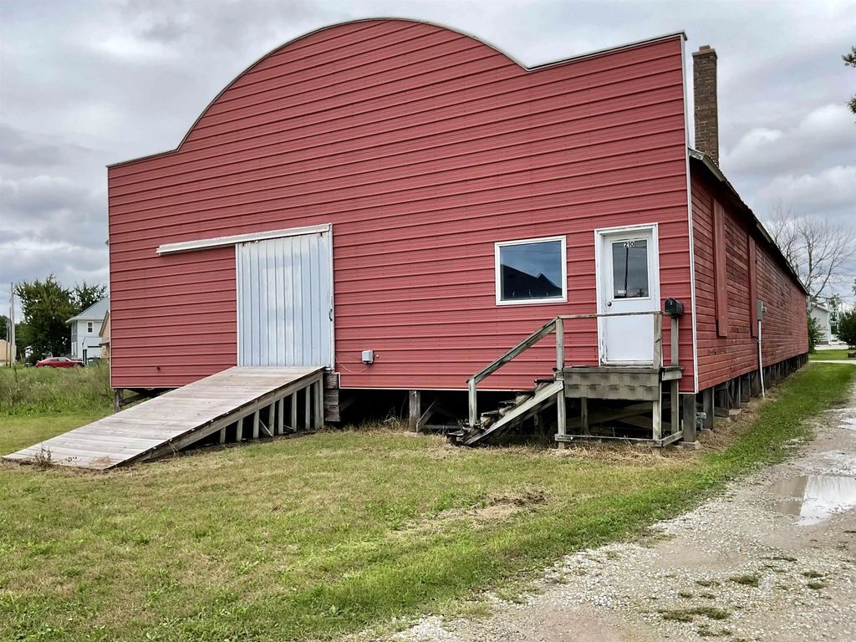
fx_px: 717
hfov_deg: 61.7
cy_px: 321
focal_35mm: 29
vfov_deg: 48.2
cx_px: 428
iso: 16
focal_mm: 3
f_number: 1.8
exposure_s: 1/545
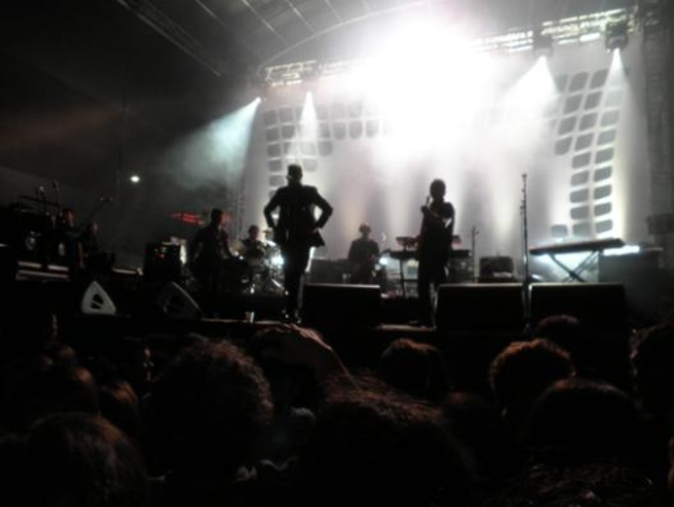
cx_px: 330
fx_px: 526
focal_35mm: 27
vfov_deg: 51.4
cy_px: 259
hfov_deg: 65.3
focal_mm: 4.7
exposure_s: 1/30
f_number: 2.6
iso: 160
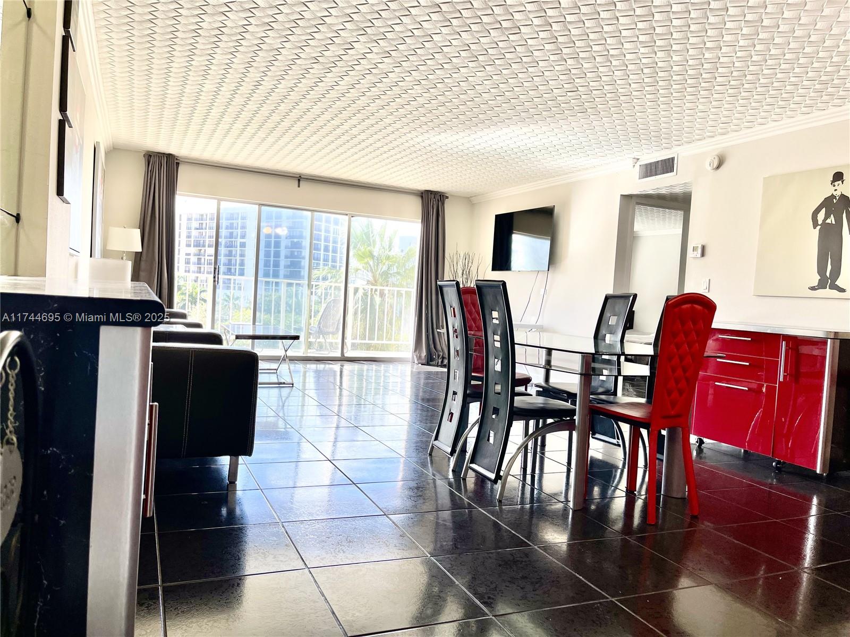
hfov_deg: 69.4
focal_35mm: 25
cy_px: 318
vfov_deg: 54.9
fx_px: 614
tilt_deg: -2.8
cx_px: 425
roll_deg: -3.7
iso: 32
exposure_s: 1/168
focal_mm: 5.1
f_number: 1.6
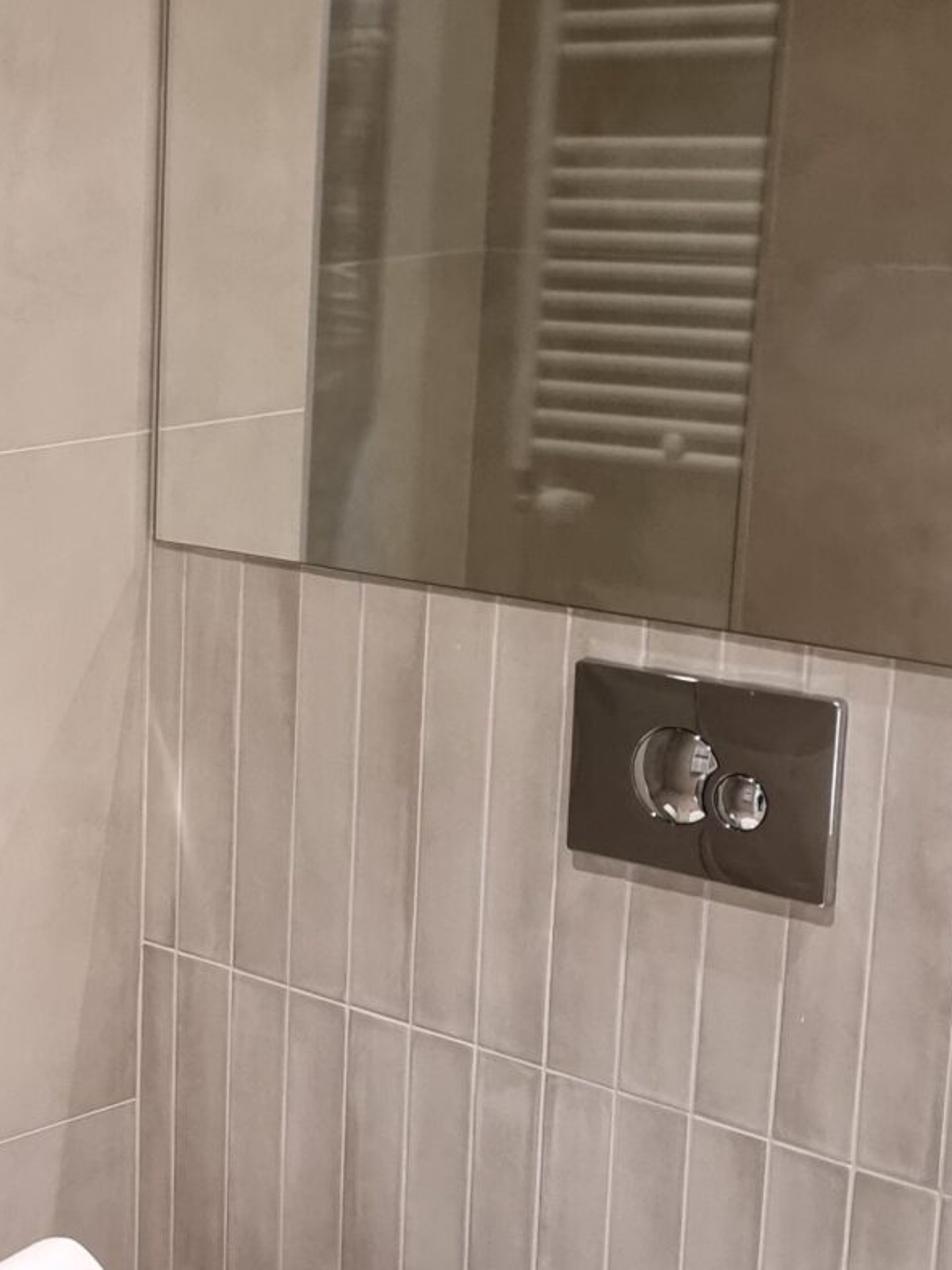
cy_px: 677
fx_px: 2860
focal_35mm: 78
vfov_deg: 25.0
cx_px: -354
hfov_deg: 17.5
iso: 250
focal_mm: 6.7
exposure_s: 1/50
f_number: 1.8
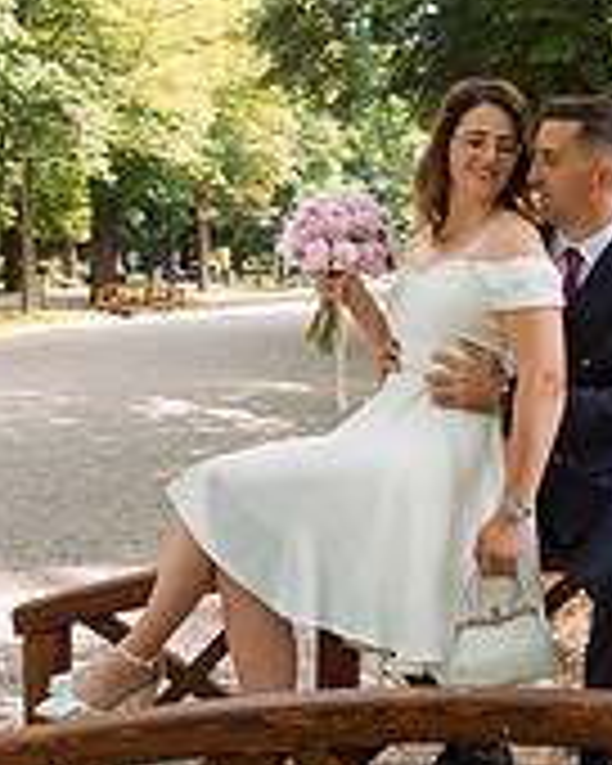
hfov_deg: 19.9
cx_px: 400
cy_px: 256
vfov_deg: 24.6
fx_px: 1743
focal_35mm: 77
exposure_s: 1/400
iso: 500
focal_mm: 31
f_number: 4
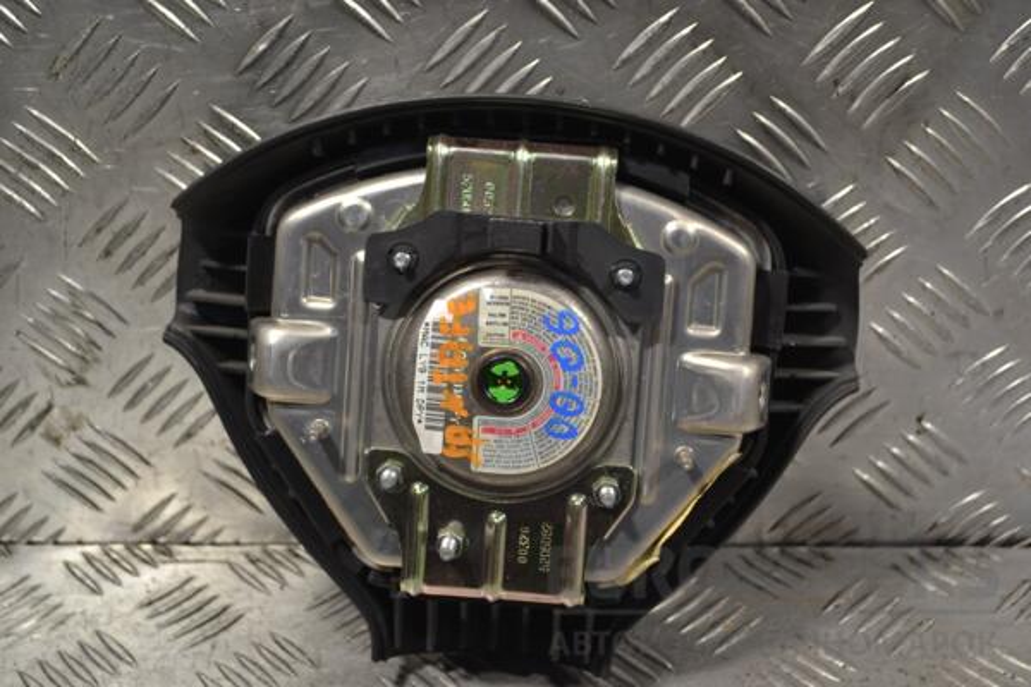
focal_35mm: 57
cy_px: 344
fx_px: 1632
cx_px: 516
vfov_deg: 23.8
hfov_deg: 35.1
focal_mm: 38
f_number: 5
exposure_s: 1/100
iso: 400
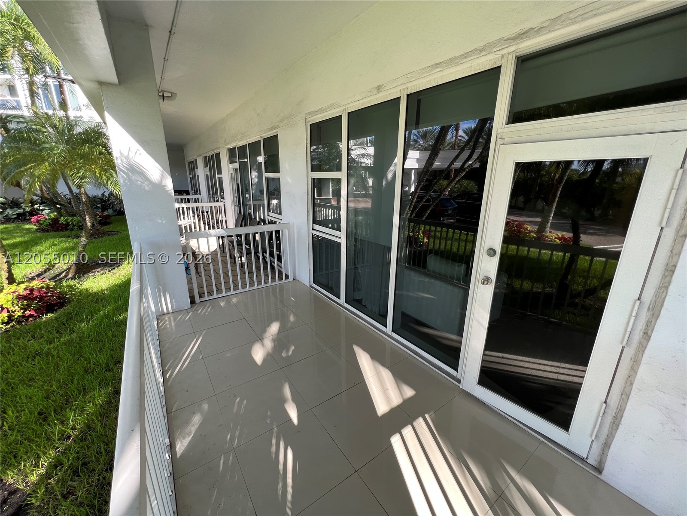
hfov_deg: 106.2
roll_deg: -1.0
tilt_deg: -16.5
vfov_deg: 89.9
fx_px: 258
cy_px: 258
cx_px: 344
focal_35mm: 13
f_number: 1.8
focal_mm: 1.57
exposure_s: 1/151
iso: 32
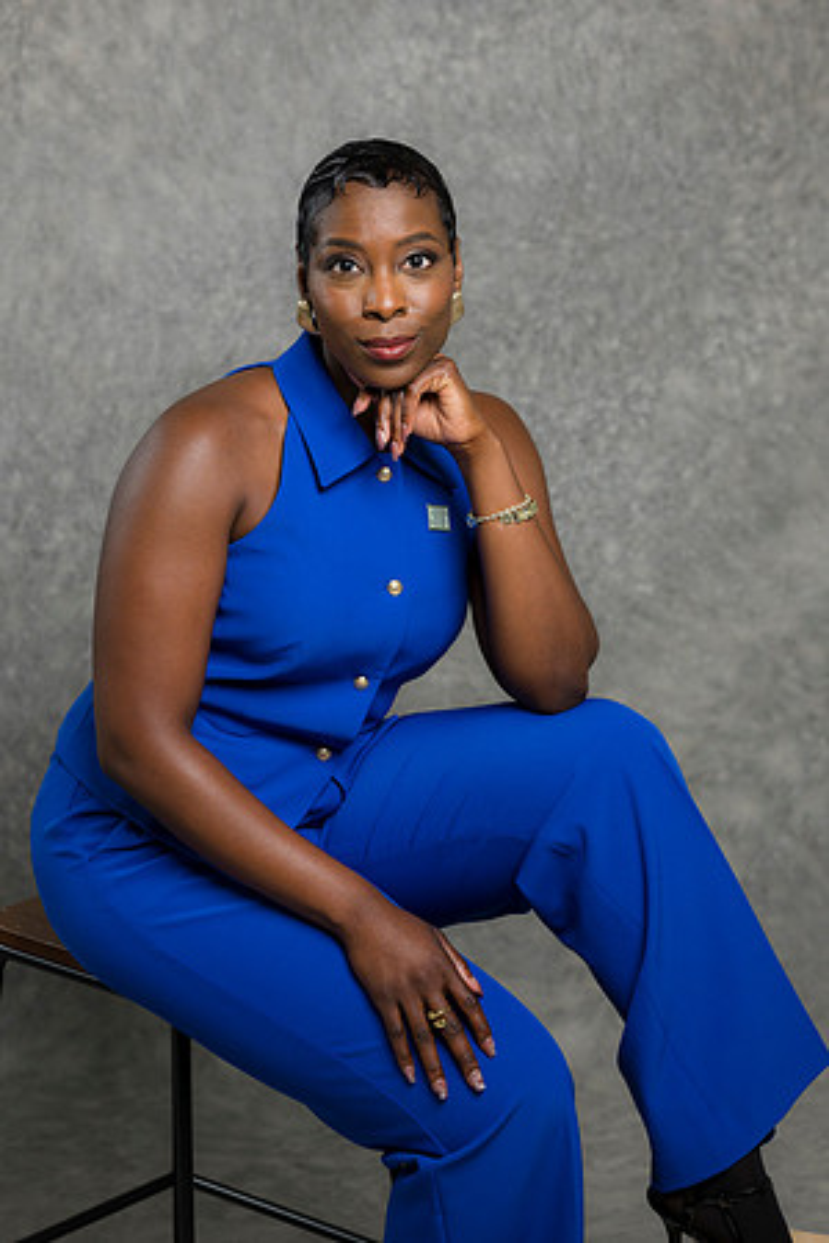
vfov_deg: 23.9
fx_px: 2936
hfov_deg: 16.1
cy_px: 622
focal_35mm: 85
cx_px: 414
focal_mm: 85
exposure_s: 1/200
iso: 125
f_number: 5
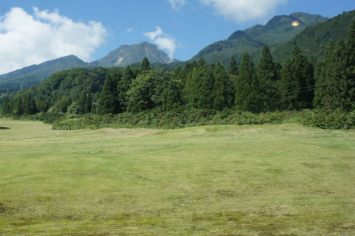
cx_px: 134
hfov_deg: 48.1
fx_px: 394
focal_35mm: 40
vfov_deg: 33.3
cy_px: 131
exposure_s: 1/320
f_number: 8
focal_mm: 20
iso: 200
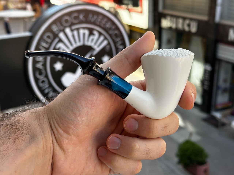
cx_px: 117
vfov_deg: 30.3
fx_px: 324
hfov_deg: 39.7
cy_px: 88
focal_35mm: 48
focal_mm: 6.86
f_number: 1.78
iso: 64
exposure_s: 1/767
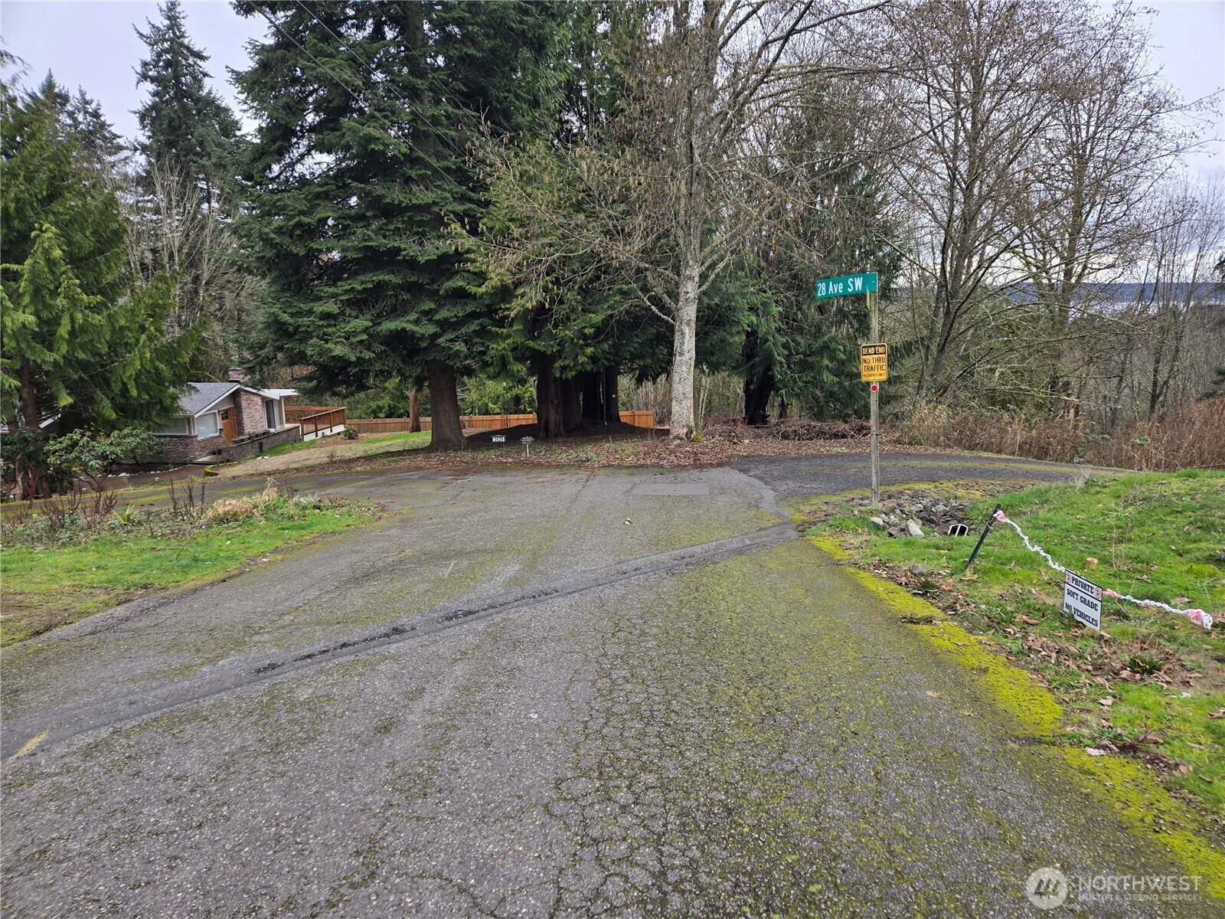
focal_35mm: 23
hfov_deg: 73.9
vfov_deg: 58.9
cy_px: 460
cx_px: 612
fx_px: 814
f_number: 1.8
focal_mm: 5.4
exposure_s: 1/180
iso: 25
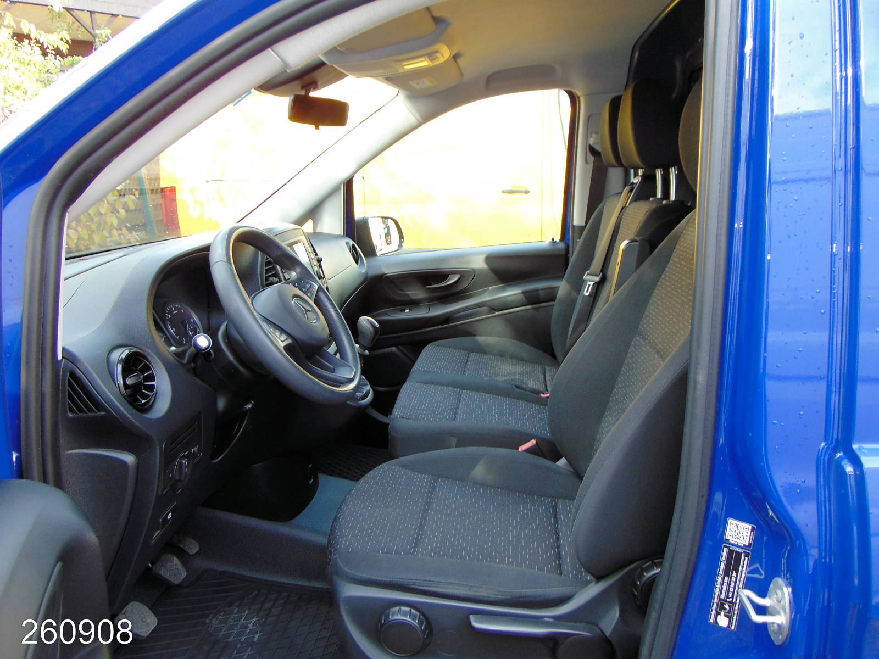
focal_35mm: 25
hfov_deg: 69.4
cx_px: 440
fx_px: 635
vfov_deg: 54.9
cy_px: 330
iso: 80
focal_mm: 4.5
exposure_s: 1/40
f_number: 3
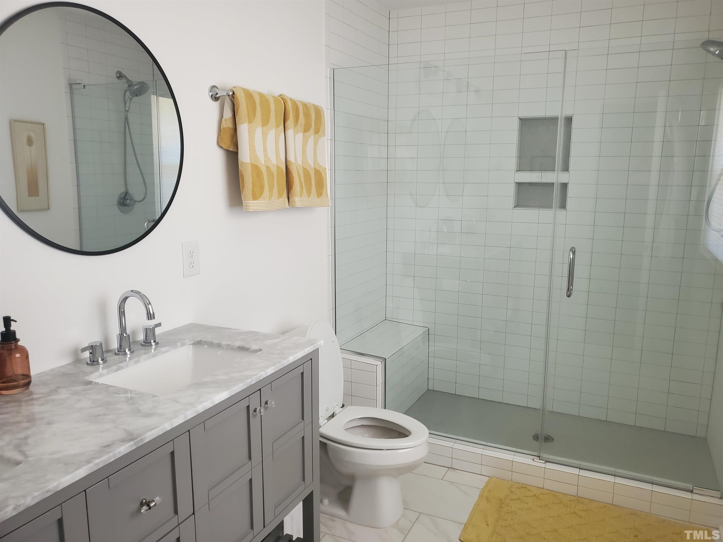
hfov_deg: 67.3
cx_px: 362
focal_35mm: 26
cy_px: 271
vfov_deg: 53.1
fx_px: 543
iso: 200
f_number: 1.5
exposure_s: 1/40
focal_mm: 4.3
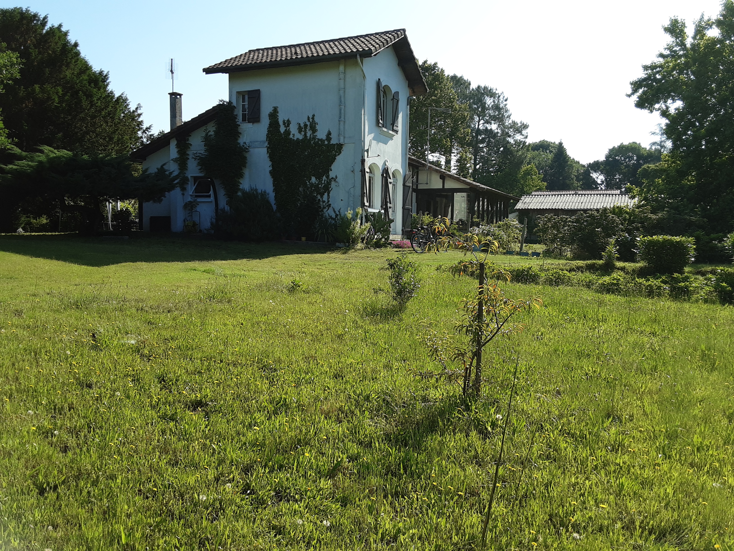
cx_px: 367
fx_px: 594
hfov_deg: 63.4
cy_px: 276
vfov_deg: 49.7
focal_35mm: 28
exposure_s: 1/1179
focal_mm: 2.9
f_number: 1.9
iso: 40
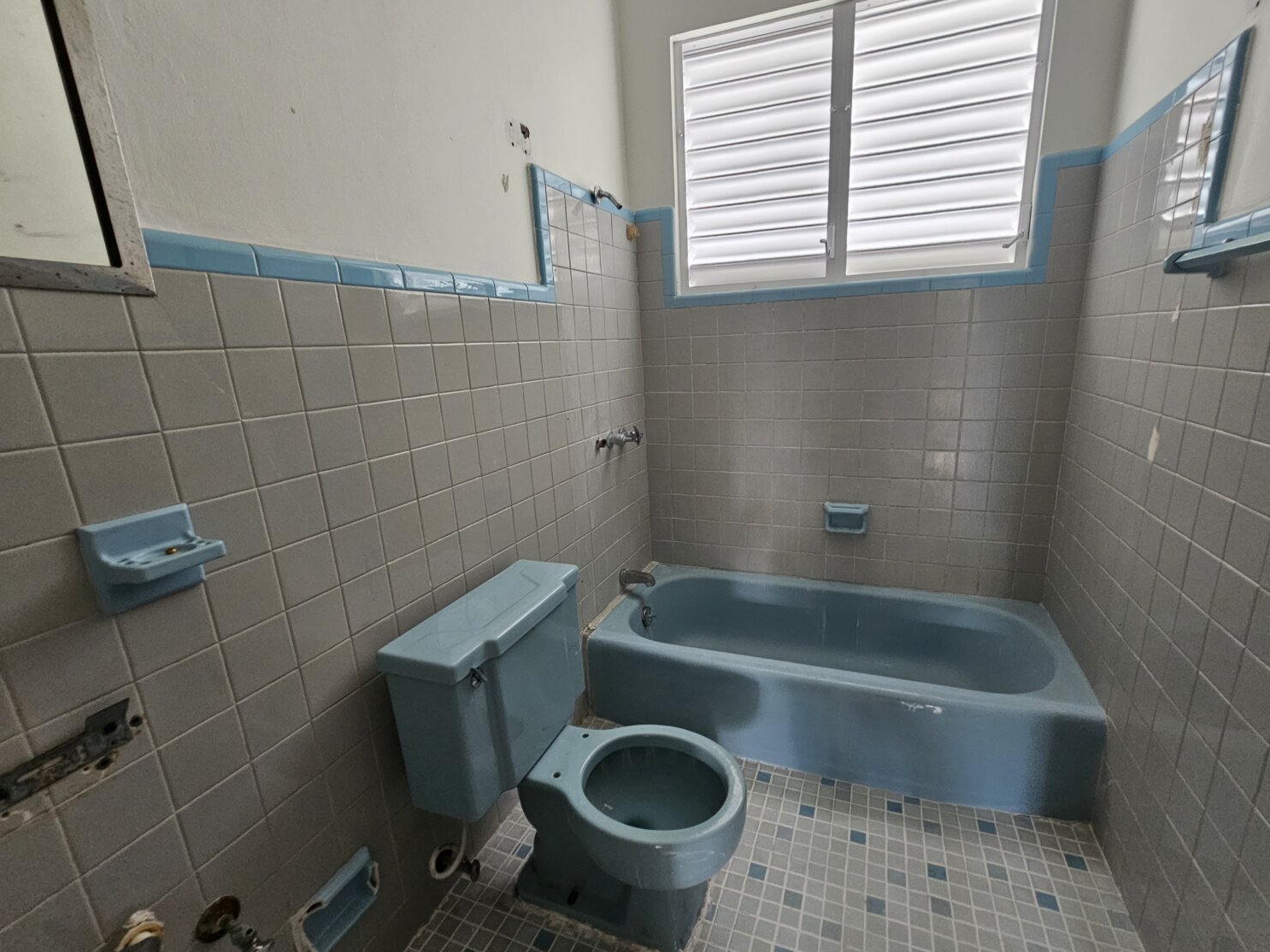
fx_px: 514
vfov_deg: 85.6
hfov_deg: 102.1
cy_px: 497
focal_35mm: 14
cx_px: 644
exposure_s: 1/40
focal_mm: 2.2
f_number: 2.2
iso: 320
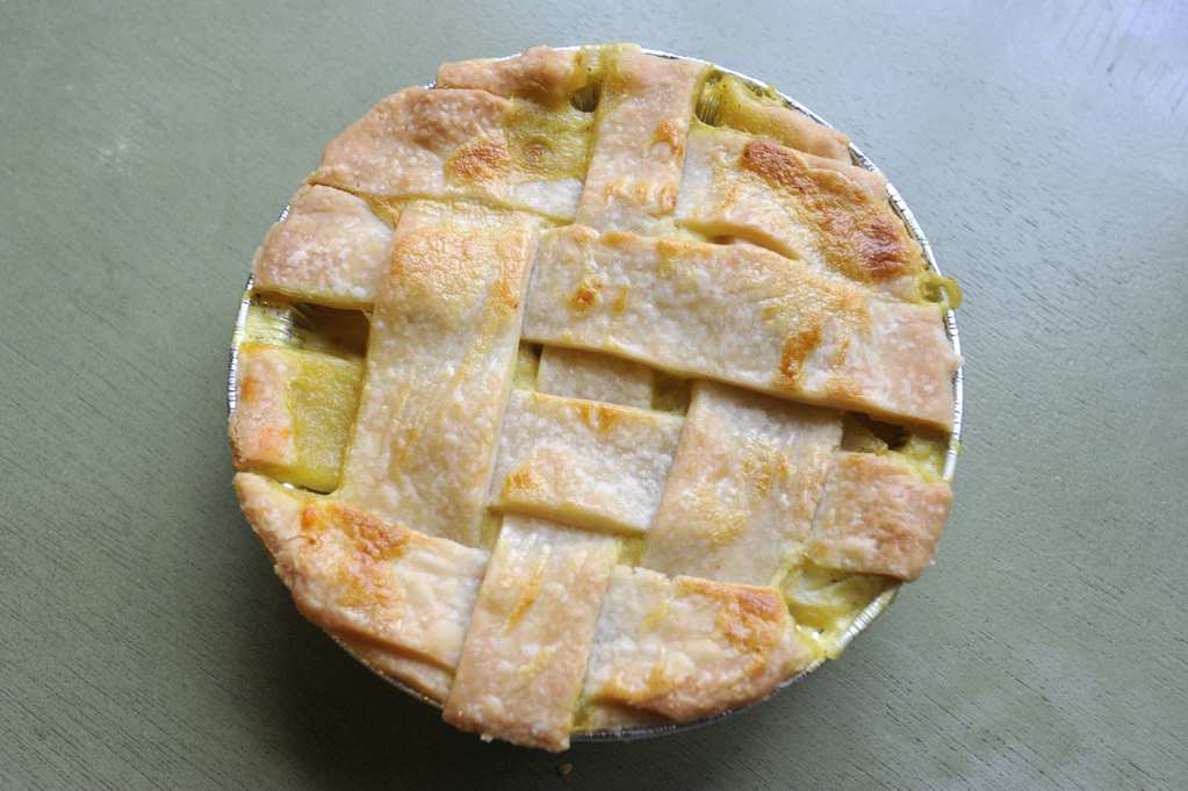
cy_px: 396
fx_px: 1154
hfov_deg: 54.5
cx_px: 594
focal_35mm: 35
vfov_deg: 37.8
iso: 1250
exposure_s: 1/60
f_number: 10
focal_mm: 35
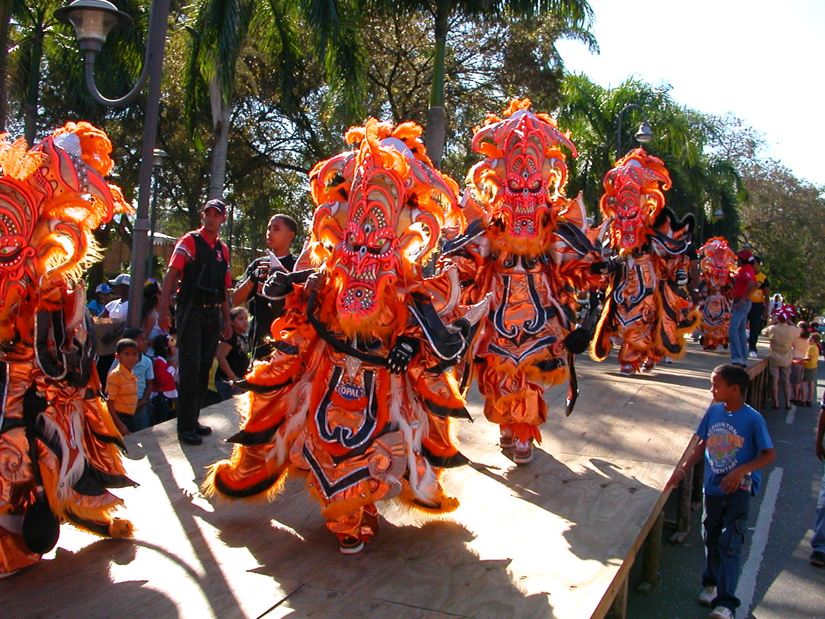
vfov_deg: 38.7
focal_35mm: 37
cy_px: 310
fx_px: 882
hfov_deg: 50.1
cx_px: 412
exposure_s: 1/229
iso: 100
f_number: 4.5
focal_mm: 5.6
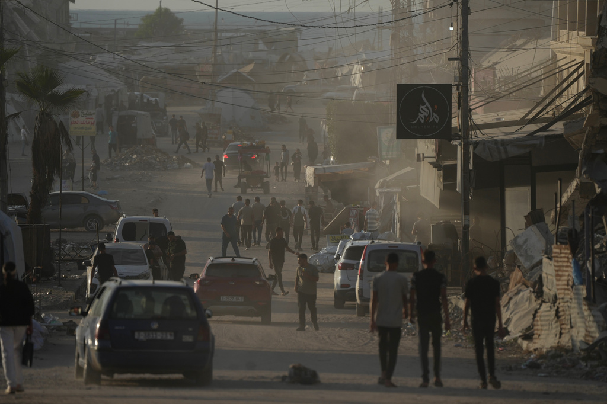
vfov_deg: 4.2
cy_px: 202
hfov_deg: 6.3
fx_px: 5511
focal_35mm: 327
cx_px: 304
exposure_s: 1/3200
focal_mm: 327
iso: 320
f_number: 5.6
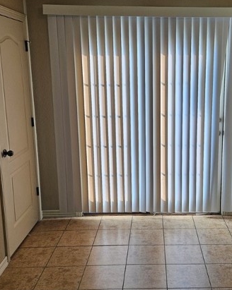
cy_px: 138
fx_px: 361
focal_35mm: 42
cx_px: 168
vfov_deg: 43.8
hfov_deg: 35.0
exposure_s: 1/207
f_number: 1.8
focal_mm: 5.4
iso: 80
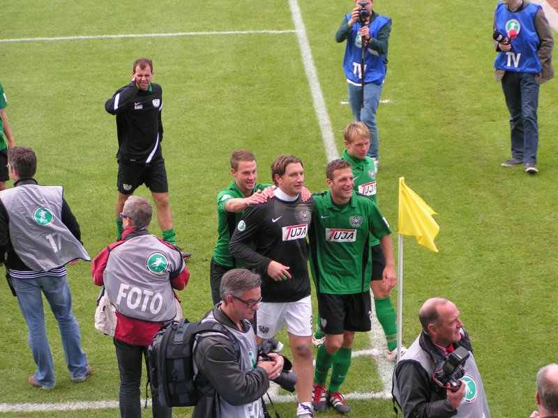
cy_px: 209
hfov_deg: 15.1
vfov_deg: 11.3
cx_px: 279
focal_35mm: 131
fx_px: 2112
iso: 80
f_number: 3.5
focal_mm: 20
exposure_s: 1/160
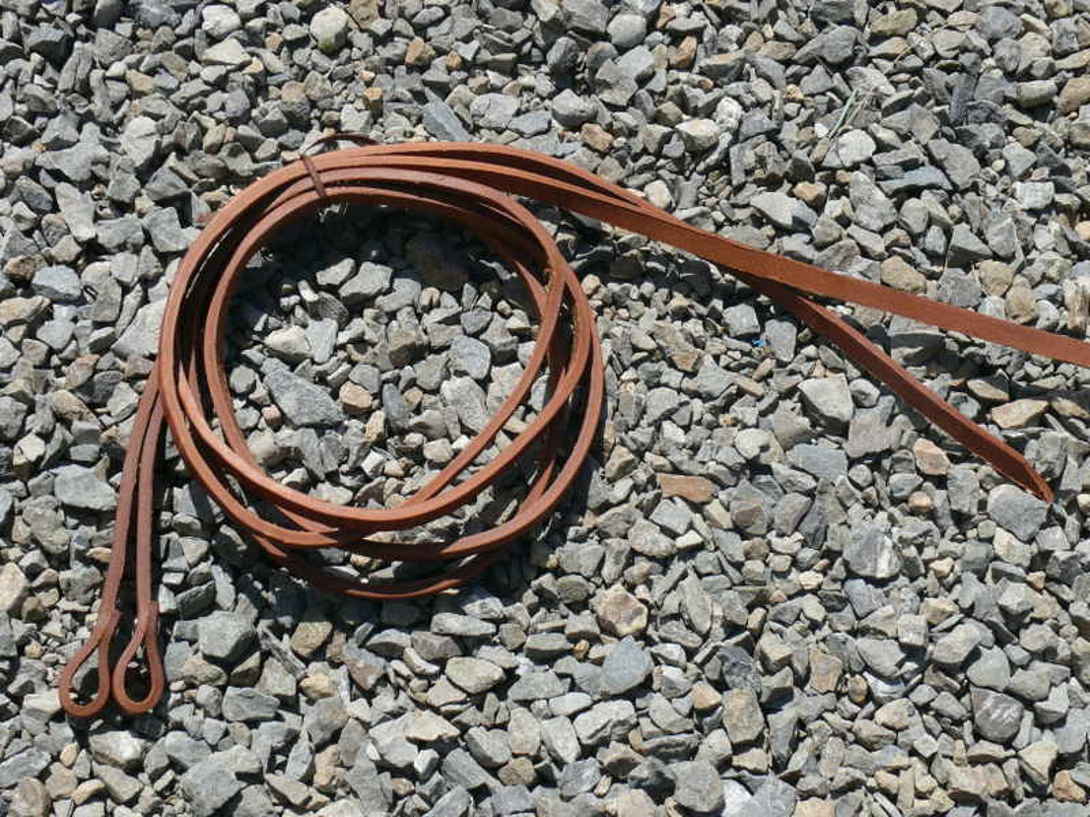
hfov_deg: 33.2
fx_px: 1826
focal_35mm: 58
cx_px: 545
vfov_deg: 25.2
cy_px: 408
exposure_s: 1/500
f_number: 5.6
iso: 100
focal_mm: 11.6
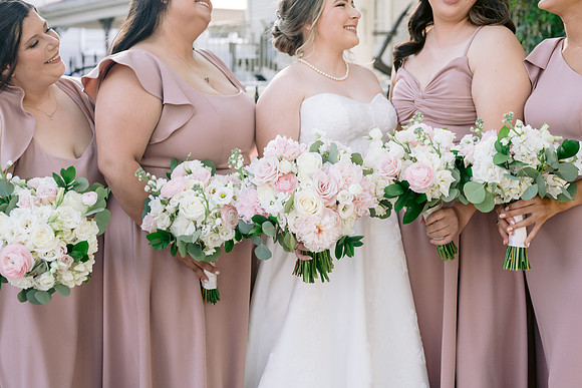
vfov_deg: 25.6
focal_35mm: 53
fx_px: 855
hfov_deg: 37.6
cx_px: 290
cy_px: 196
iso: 400
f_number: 4
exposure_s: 1/200
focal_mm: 50
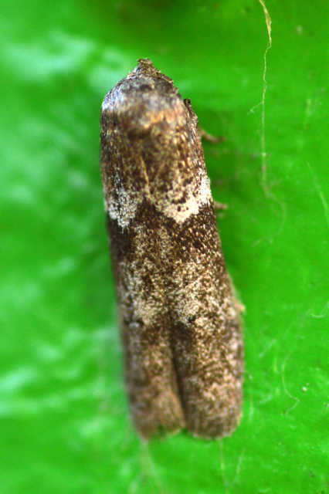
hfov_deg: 9.1
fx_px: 2058
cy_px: 247
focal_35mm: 150
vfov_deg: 13.7
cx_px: 164
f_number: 9
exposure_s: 1/320
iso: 400
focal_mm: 100
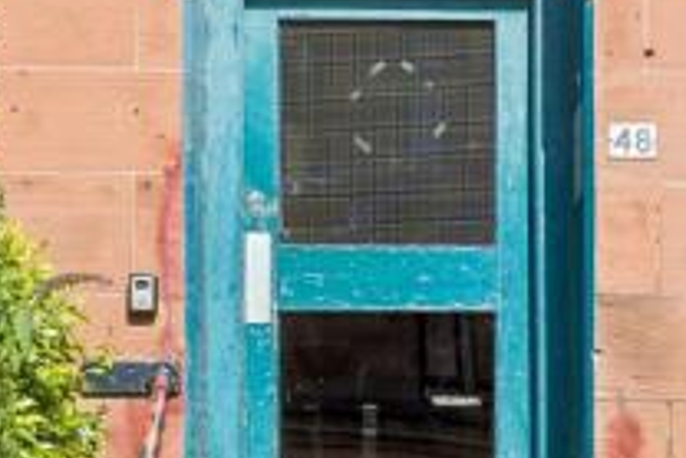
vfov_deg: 17.1
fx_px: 1525
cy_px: 160
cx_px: 396
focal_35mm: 80
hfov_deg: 25.3
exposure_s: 1/640
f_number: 4
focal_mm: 35
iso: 100
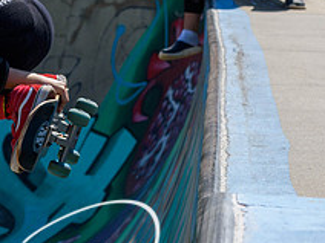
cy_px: 141
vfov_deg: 4.6
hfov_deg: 6.1
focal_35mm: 323
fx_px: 3033
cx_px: -58
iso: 200
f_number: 8
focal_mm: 82
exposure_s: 1/1000
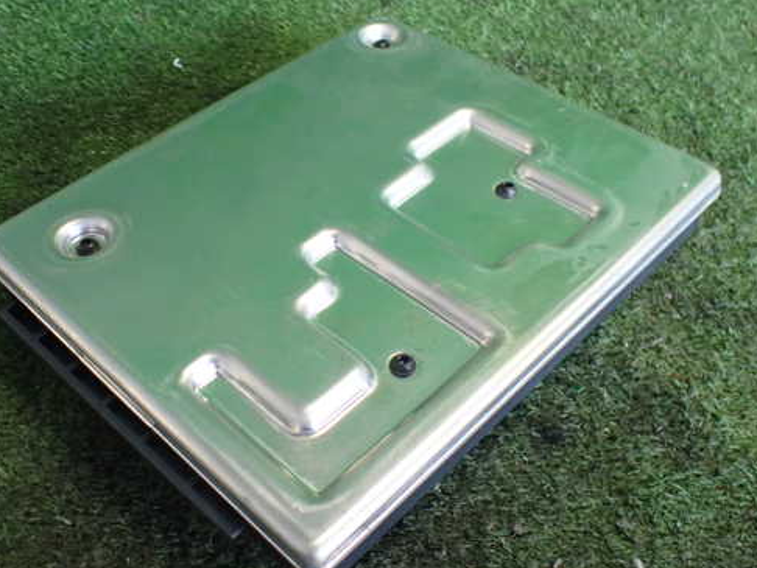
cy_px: 300
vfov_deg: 38.7
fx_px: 810
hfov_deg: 50.0
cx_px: 335
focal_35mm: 37
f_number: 2.3
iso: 800
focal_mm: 5.4
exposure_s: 1/125
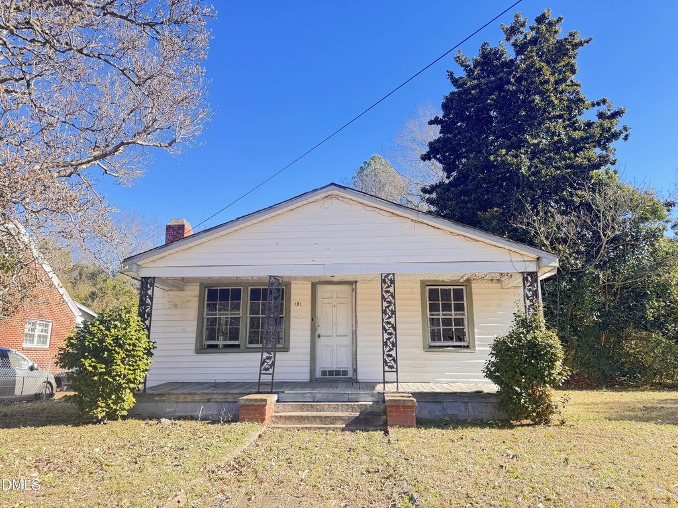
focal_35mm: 24
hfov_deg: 71.6
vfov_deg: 56.8
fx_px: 470
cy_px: 254
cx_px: 339
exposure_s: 1/522
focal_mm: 6.76
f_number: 1.78
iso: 80
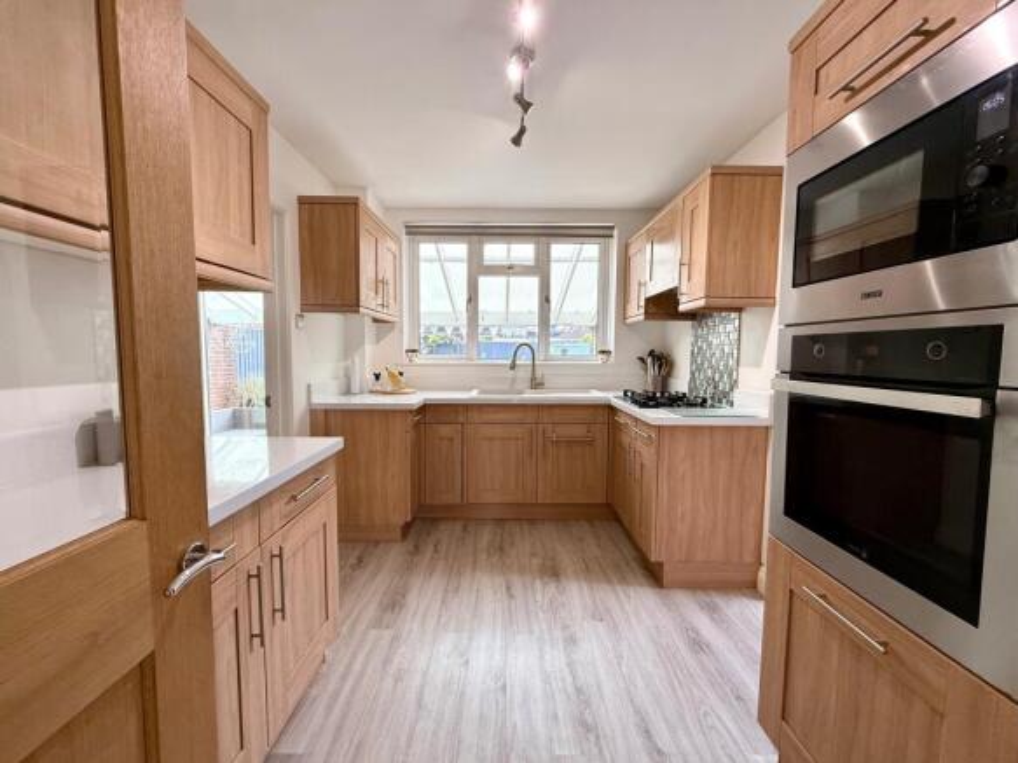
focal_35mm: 14
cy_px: 382
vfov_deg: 85.7
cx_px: 509
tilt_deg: -3.9
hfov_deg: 102.1
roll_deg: -0.6
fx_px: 412
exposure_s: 1/100
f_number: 2.2
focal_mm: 2.22
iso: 125
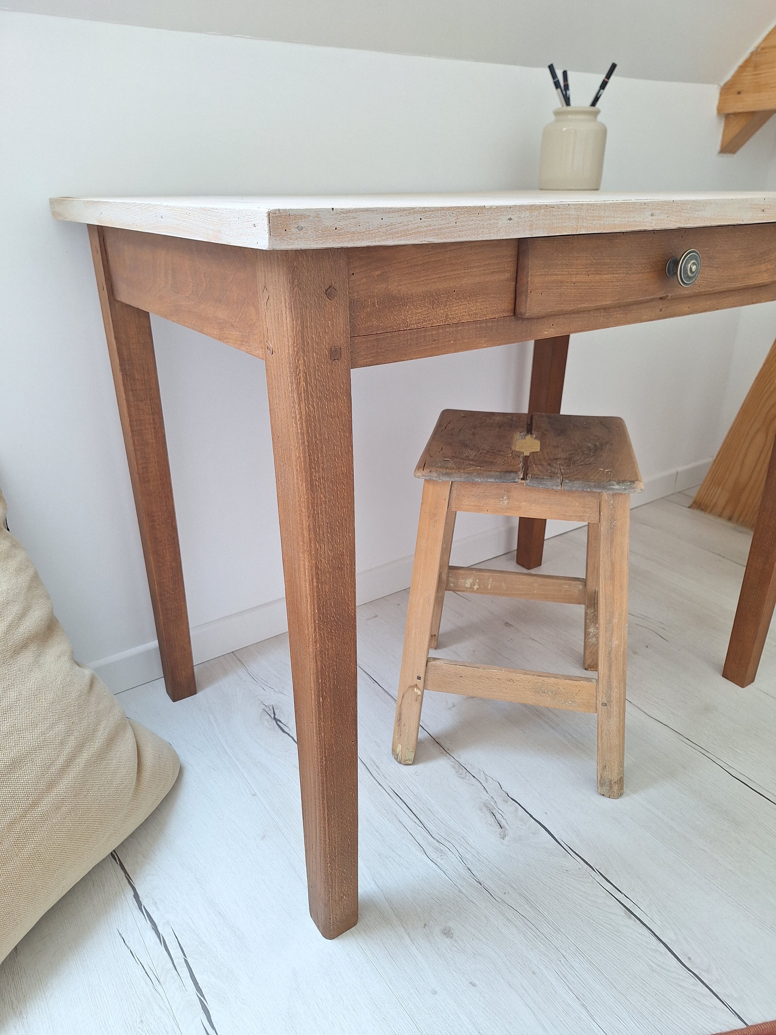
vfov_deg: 73.9
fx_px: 687
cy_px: 518
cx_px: 388
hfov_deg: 58.9
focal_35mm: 23
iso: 80
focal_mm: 5.54
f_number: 1.8
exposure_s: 1/60
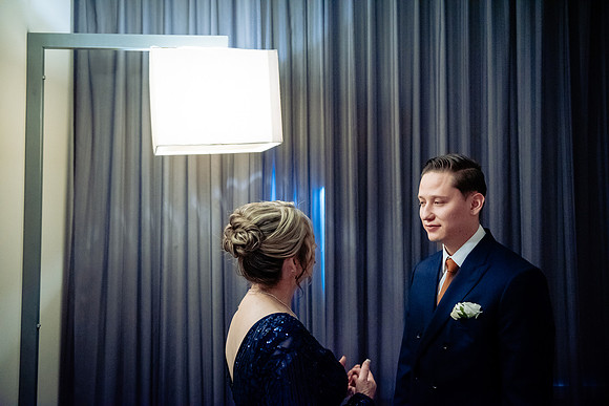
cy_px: 203
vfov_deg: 35.1
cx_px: 304
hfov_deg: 50.7
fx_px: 643
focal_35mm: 38
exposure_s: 1/125
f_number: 2.8
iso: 6400
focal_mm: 38
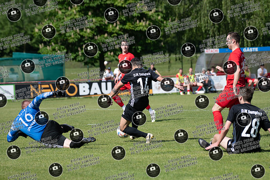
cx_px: 135
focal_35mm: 200
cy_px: 90
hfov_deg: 10.3
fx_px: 1500
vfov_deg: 6.9
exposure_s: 1/1600
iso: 280
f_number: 5.6
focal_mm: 200
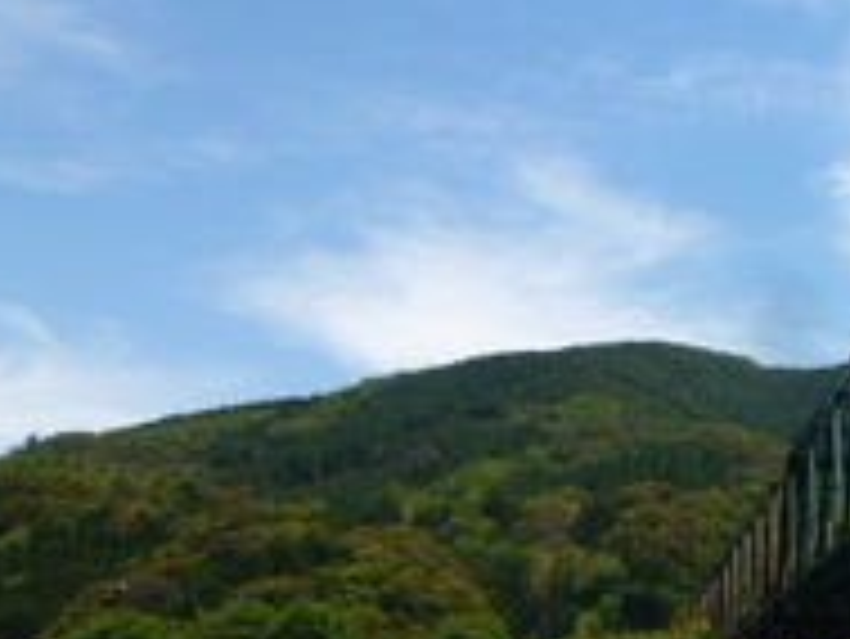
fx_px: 1499
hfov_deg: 28.5
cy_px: 432
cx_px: 958
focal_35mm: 61
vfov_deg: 23.9
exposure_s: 1/800
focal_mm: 4.3
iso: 100
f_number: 4
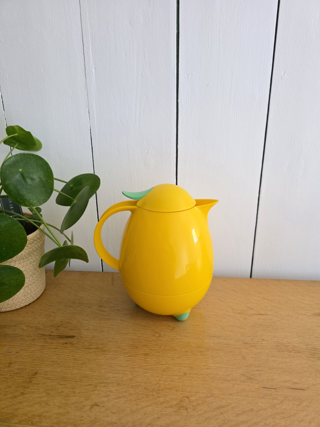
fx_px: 283
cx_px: 160
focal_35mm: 23
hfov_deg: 58.9
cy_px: 214
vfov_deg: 73.9
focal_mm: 6.3
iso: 1600
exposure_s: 1/60
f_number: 1.7
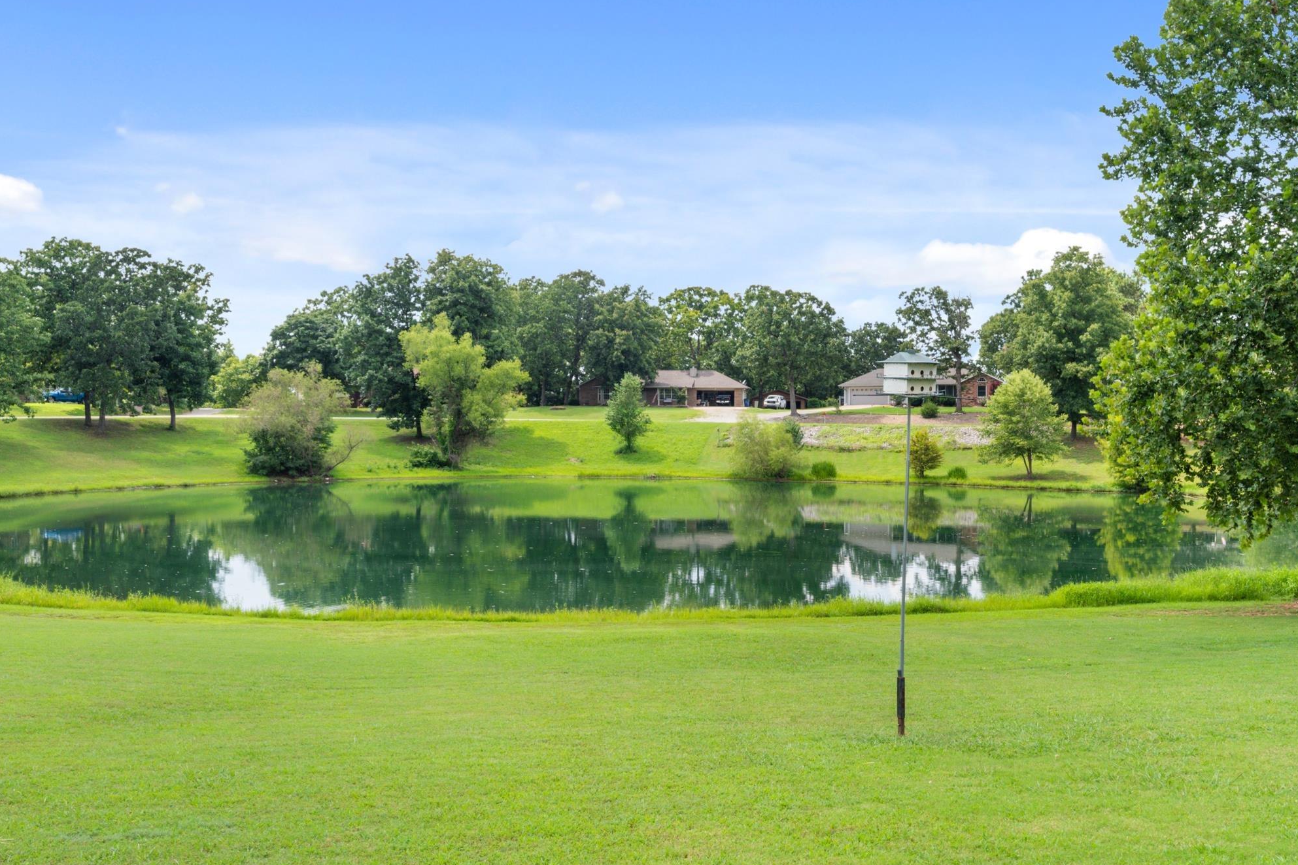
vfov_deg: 38.9
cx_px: 617
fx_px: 1226
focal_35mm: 34
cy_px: 411
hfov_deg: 55.8
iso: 200
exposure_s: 1/500
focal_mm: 18
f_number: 9
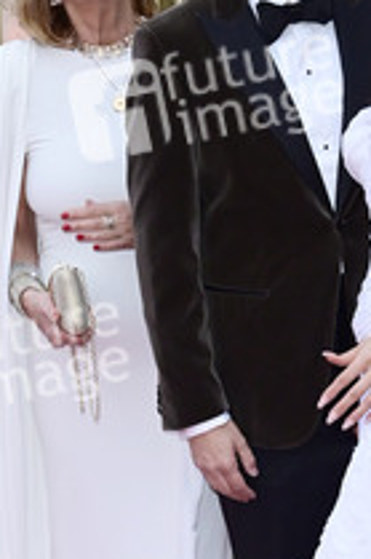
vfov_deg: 30.9
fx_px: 1006
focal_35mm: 65
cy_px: 233
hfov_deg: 20.7
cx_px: 283
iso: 1600
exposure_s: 1/200
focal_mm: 34
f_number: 5.6
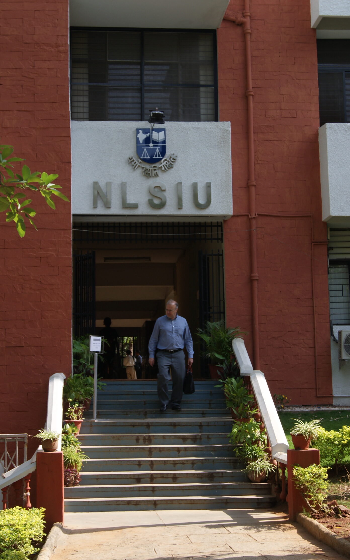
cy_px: 255
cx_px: 159
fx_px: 940
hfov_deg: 21.1
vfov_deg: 33.2
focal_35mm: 62
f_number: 7.1
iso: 100
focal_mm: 35
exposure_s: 1/125
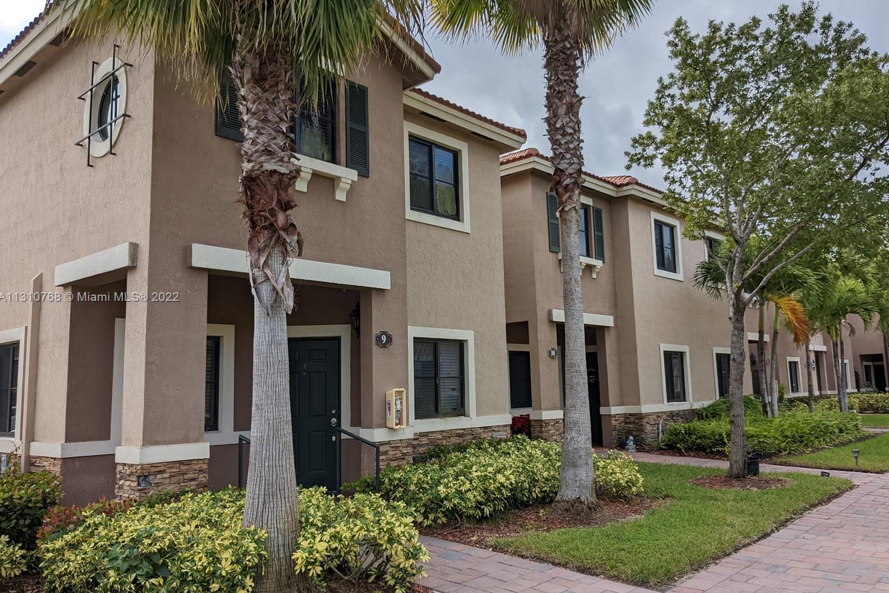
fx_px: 716
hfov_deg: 63.6
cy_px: 298
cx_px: 455
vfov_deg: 45.0
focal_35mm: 29
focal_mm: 4.38
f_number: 1.73
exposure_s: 1/3344
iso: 45
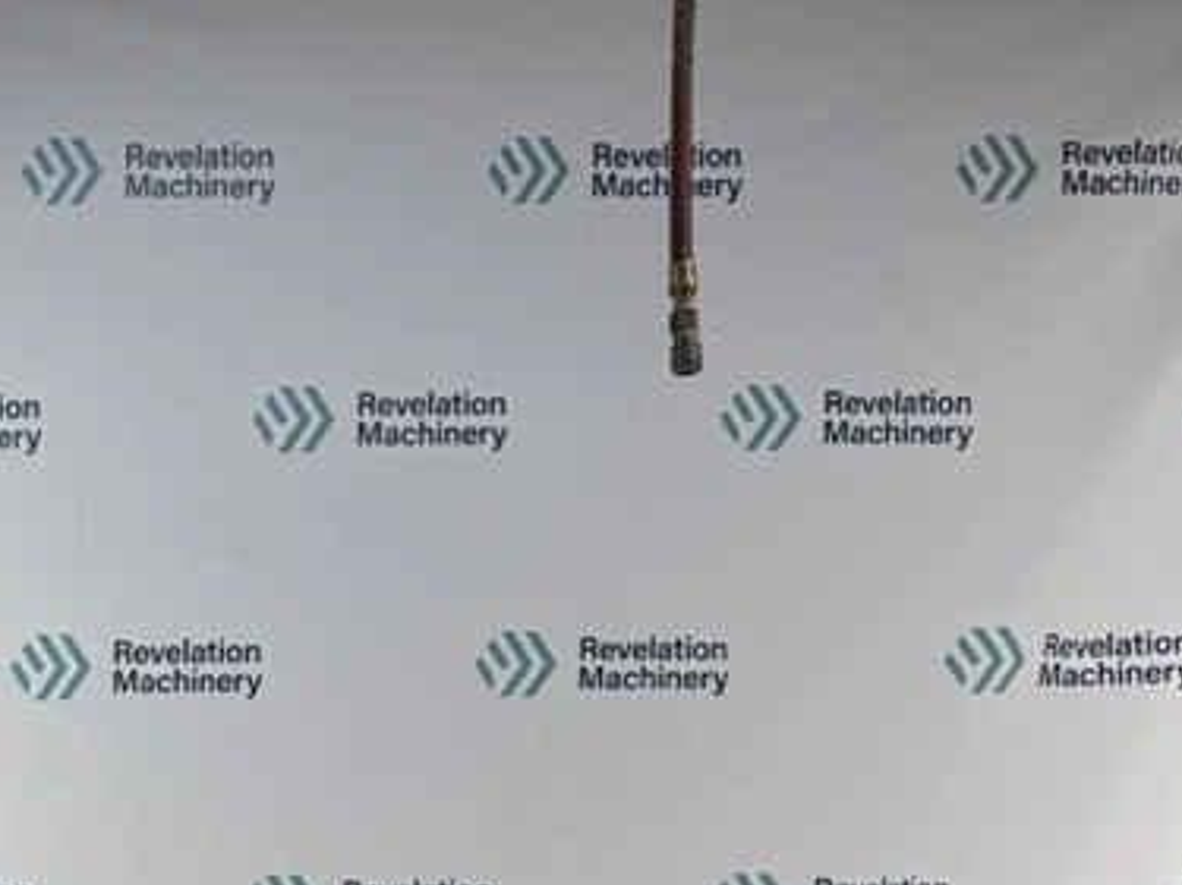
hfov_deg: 21.3
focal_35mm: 82
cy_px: 1203
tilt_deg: -4.3
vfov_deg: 16.8
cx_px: -407
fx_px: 2799
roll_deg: +0.0
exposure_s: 1/120
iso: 80
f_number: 1.78
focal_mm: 6.76
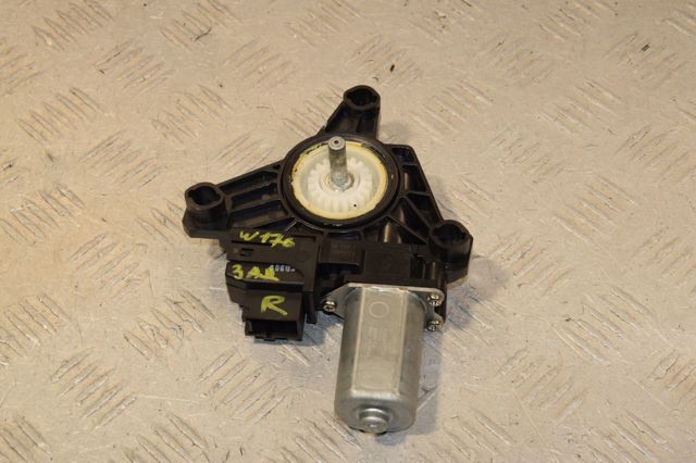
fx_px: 1507
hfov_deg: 26.0
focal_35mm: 78
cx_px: 348
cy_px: 232
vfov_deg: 17.5
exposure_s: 1/200
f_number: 10
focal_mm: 52
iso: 800
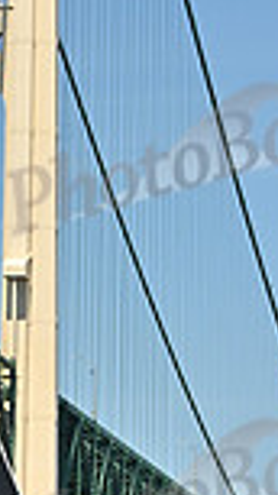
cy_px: 366
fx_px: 4157
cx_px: -160
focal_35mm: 317
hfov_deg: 3.8
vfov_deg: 6.8
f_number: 9
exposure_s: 1/1000
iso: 320
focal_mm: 80
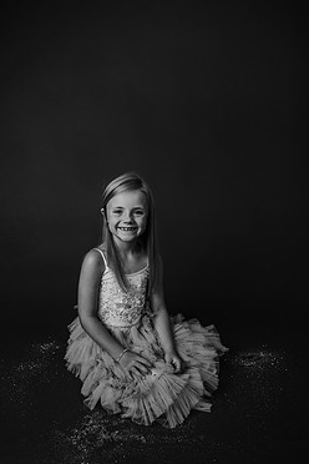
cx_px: 135
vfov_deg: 63.5
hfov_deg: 44.9
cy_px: 254
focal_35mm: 29
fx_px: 373
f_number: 2.8
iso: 100
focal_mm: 24
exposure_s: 1/160
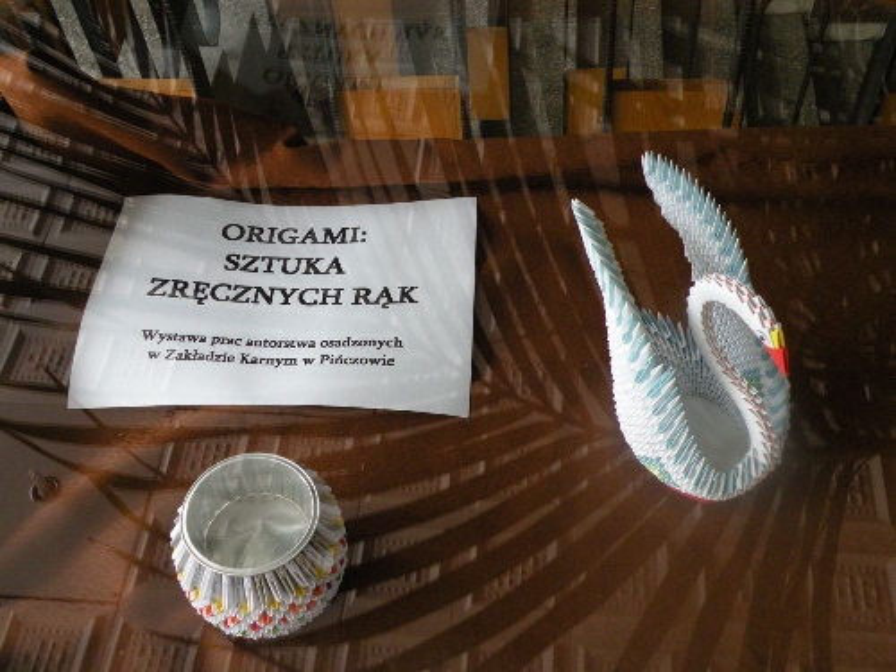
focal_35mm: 42
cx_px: 448
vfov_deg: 34.3
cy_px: 336
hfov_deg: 44.8
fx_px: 1087
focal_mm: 7.4
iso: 317
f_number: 3.2
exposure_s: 1/55
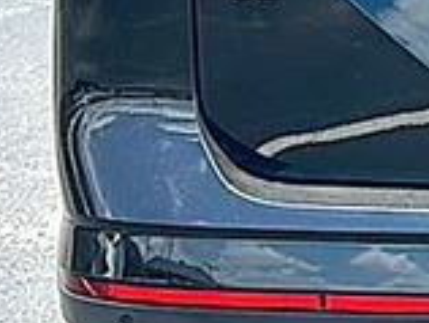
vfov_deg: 8.8
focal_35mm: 168
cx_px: 866
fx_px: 2085
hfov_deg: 10.7
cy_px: -34
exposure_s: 1/2037
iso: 80
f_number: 1.78
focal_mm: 6.86
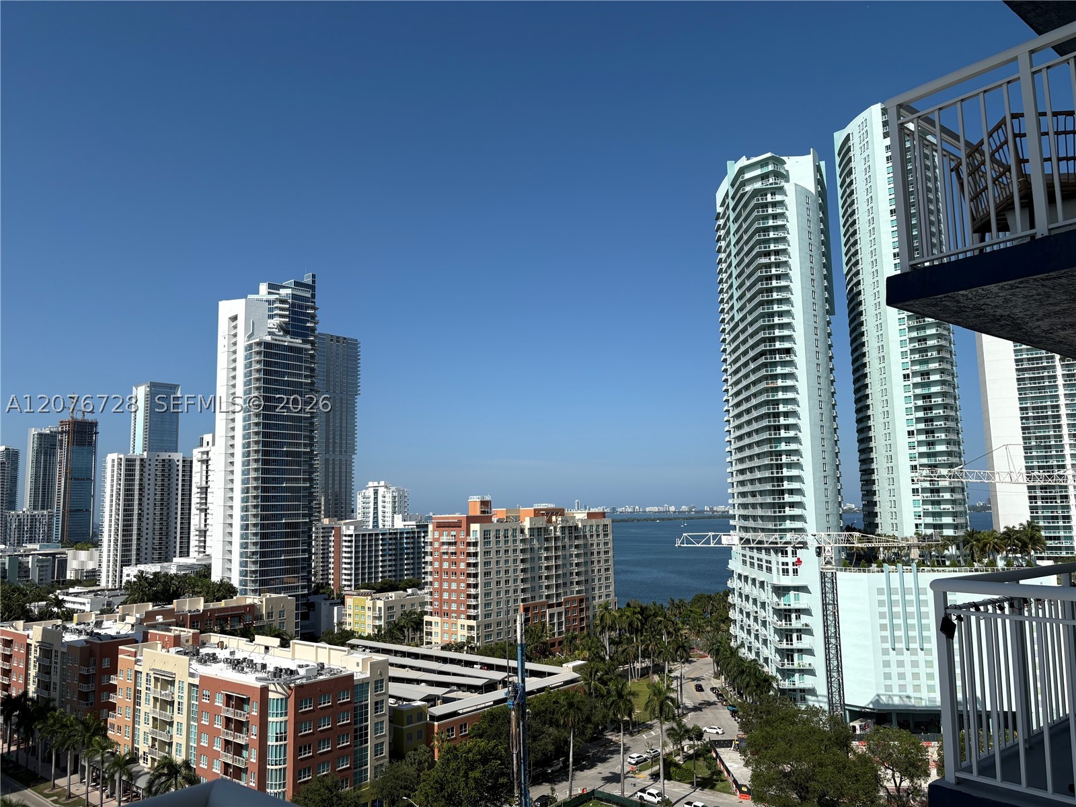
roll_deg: +1.9
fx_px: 808
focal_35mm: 26
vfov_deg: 53.1
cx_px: 538
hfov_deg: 67.3
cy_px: 404
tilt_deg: +6.9
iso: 50
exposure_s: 1/5814
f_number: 1.6
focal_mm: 5.96
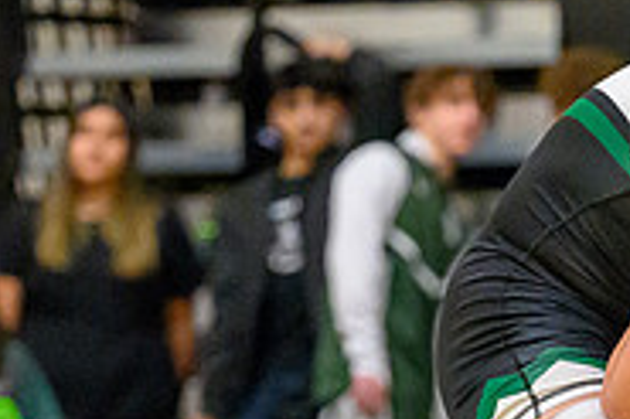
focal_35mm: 385
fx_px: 6731
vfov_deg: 3.6
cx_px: 596
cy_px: 454
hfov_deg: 5.3
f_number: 2.8
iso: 14400
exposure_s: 1/800
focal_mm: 95
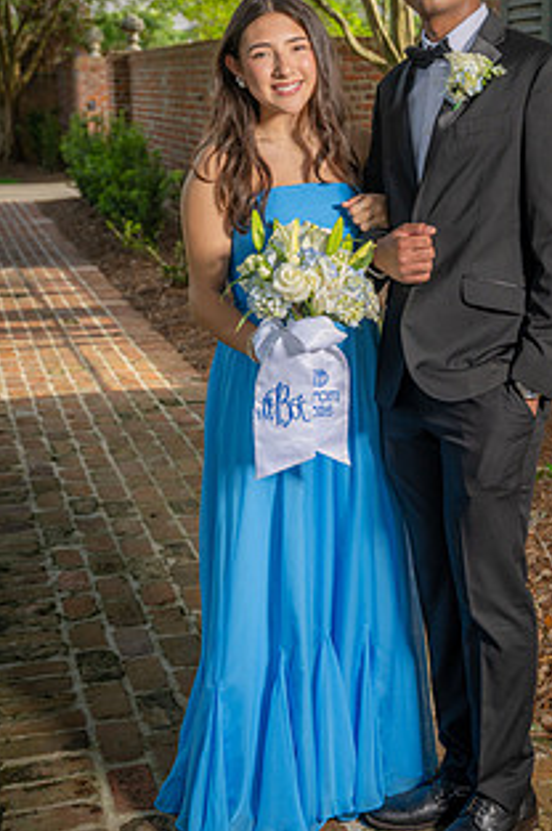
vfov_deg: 33.9
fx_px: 1360
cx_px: 393
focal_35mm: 59
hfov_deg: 22.8
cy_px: 350
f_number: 5
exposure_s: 1/160
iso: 100
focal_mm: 41
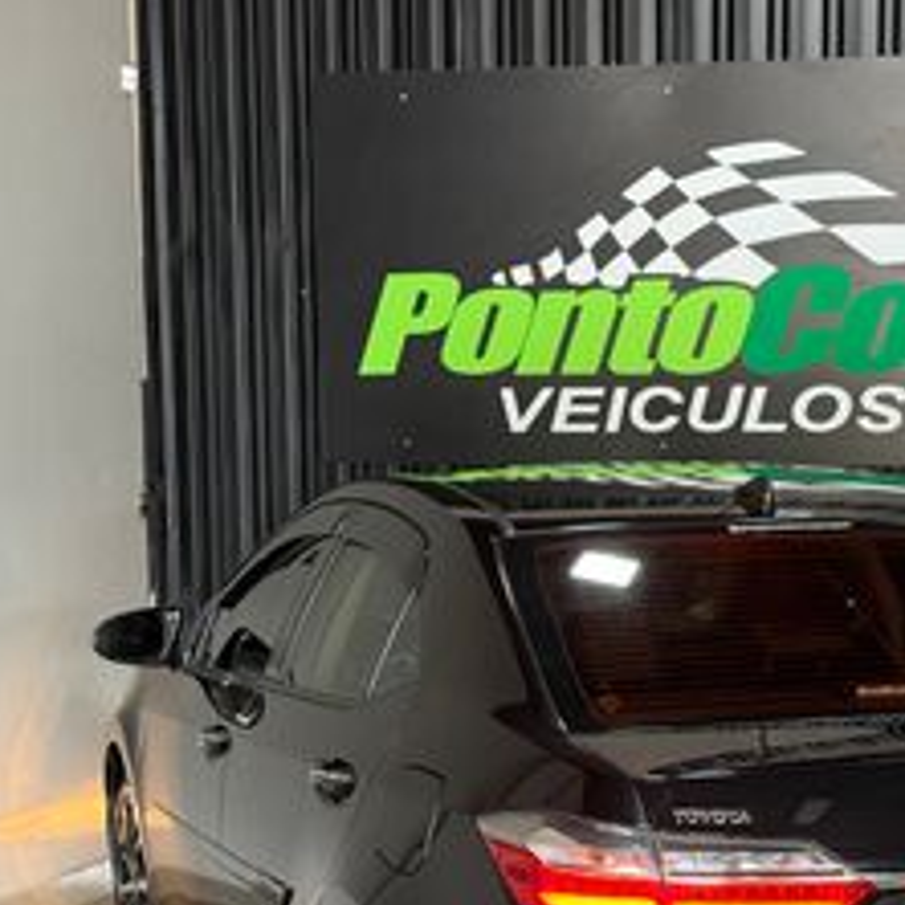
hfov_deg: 19.1
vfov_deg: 19.1
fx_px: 2662
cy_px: 717
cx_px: 693
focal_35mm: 90
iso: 250
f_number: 1.78
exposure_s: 1/40
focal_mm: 6.76
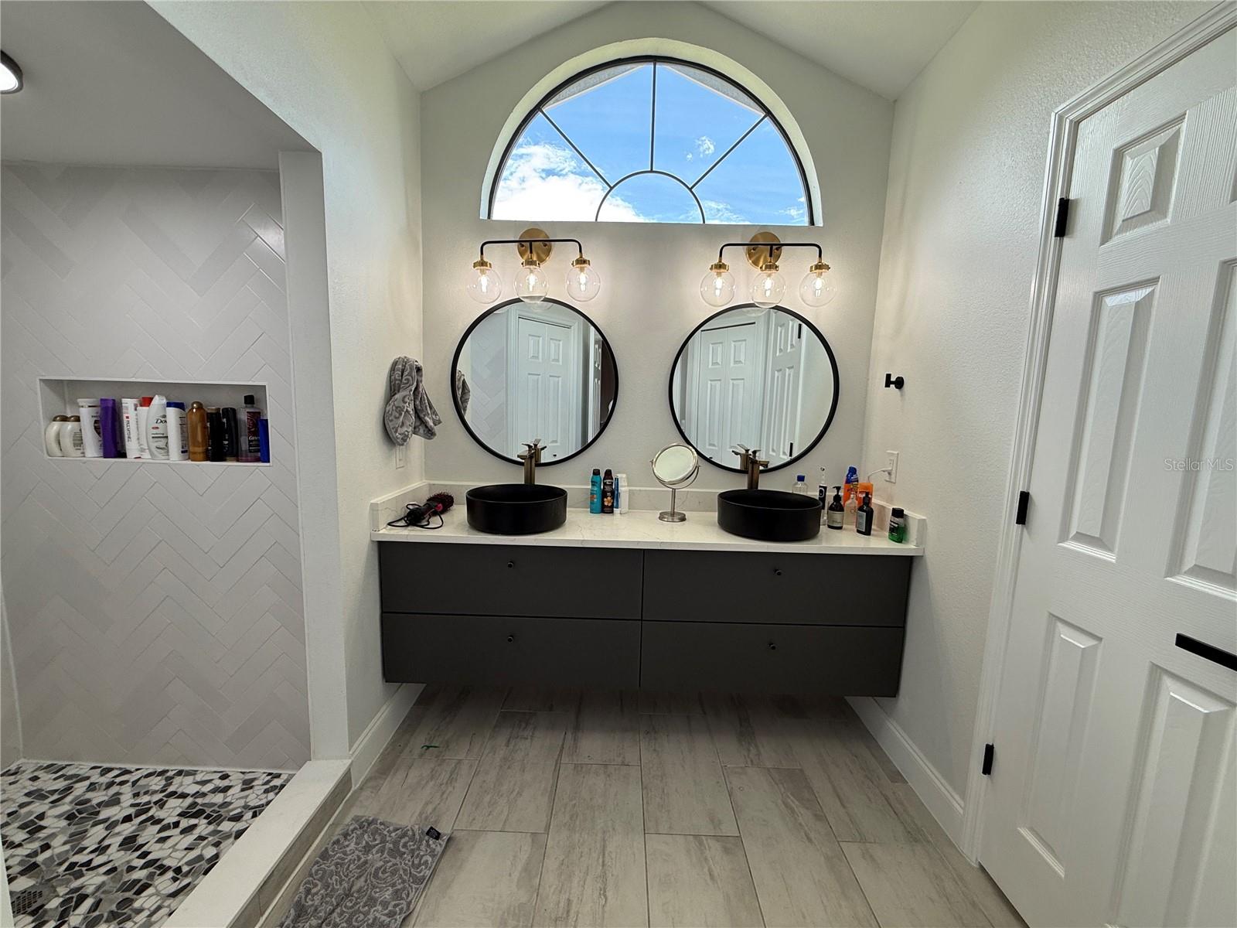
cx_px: 618
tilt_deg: -7.6
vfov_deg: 85.7
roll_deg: -1.4
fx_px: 500
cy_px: 464
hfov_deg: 102.1
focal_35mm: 14
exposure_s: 1/120
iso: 50
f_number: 2.2
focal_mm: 2.22
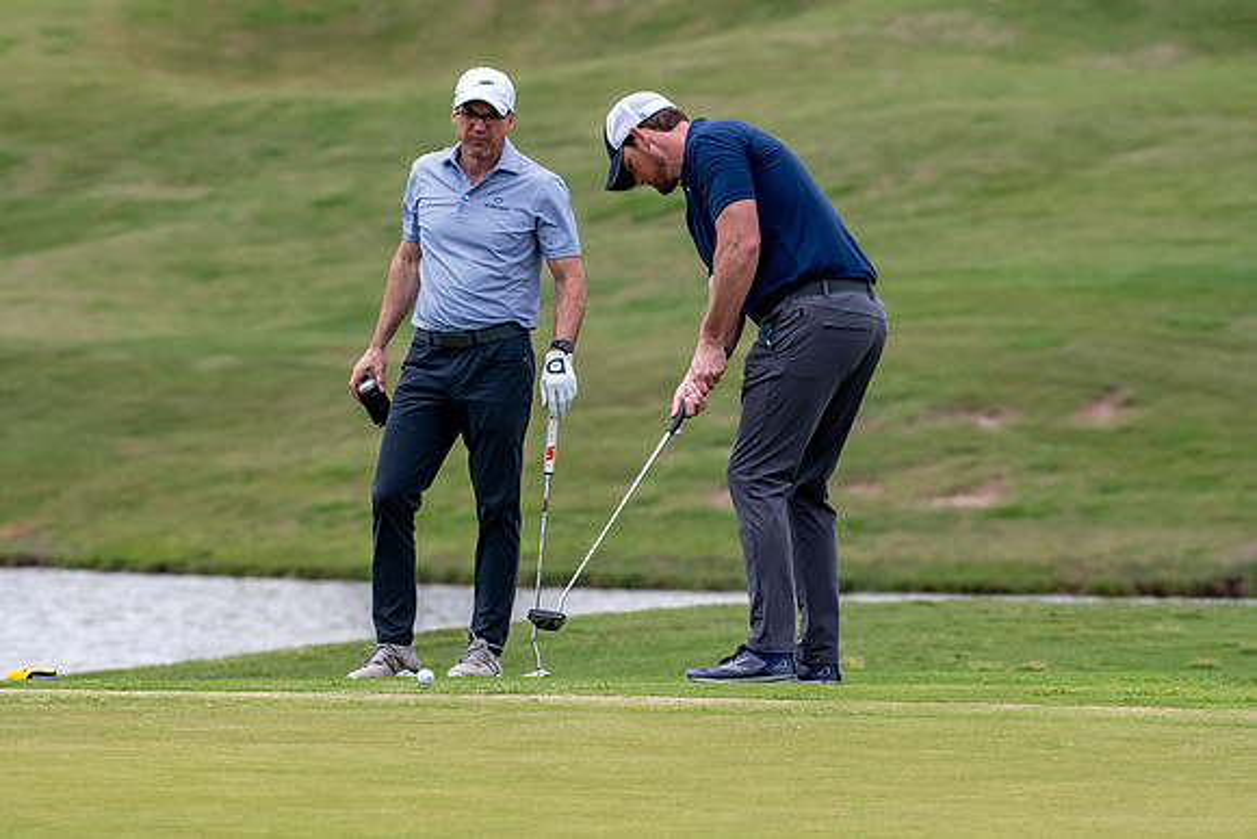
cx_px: 628
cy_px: 420
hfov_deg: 6.9
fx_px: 10477
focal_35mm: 300
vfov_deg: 4.6
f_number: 5.6
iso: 1400
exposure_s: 1/2000
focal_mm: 200
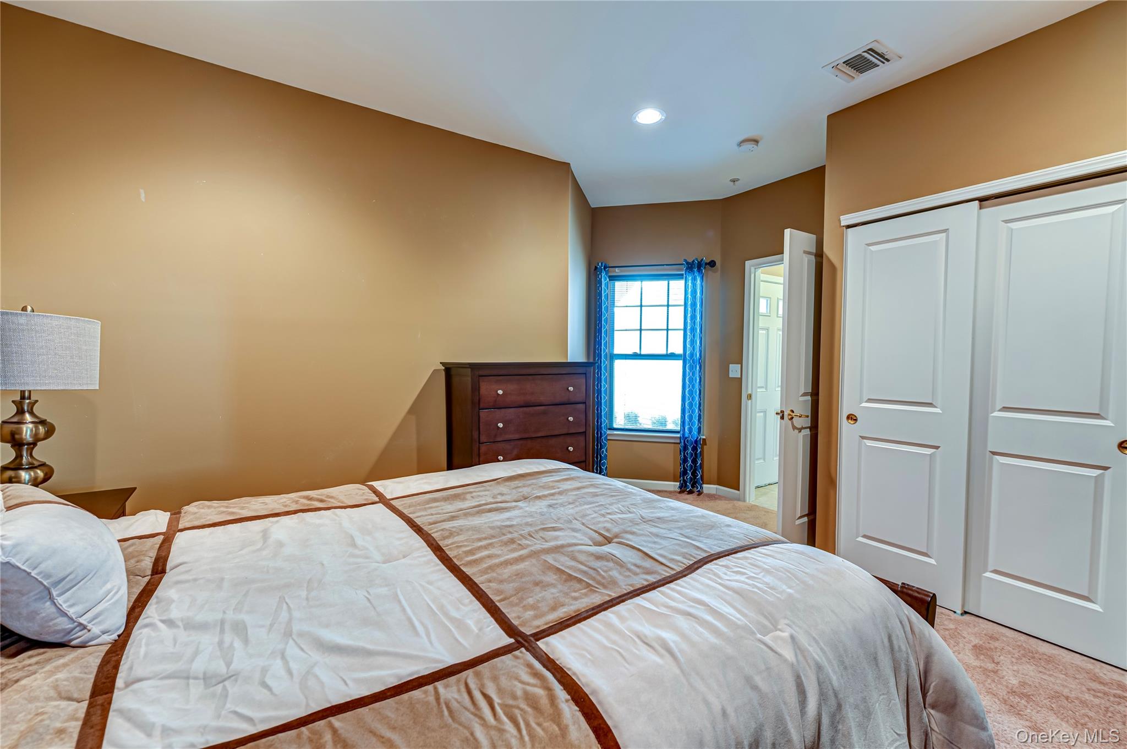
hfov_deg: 96.8
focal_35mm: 16
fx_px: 500
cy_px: 374
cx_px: 564
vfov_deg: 73.7
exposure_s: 1/2.5
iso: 100
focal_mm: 16
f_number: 5
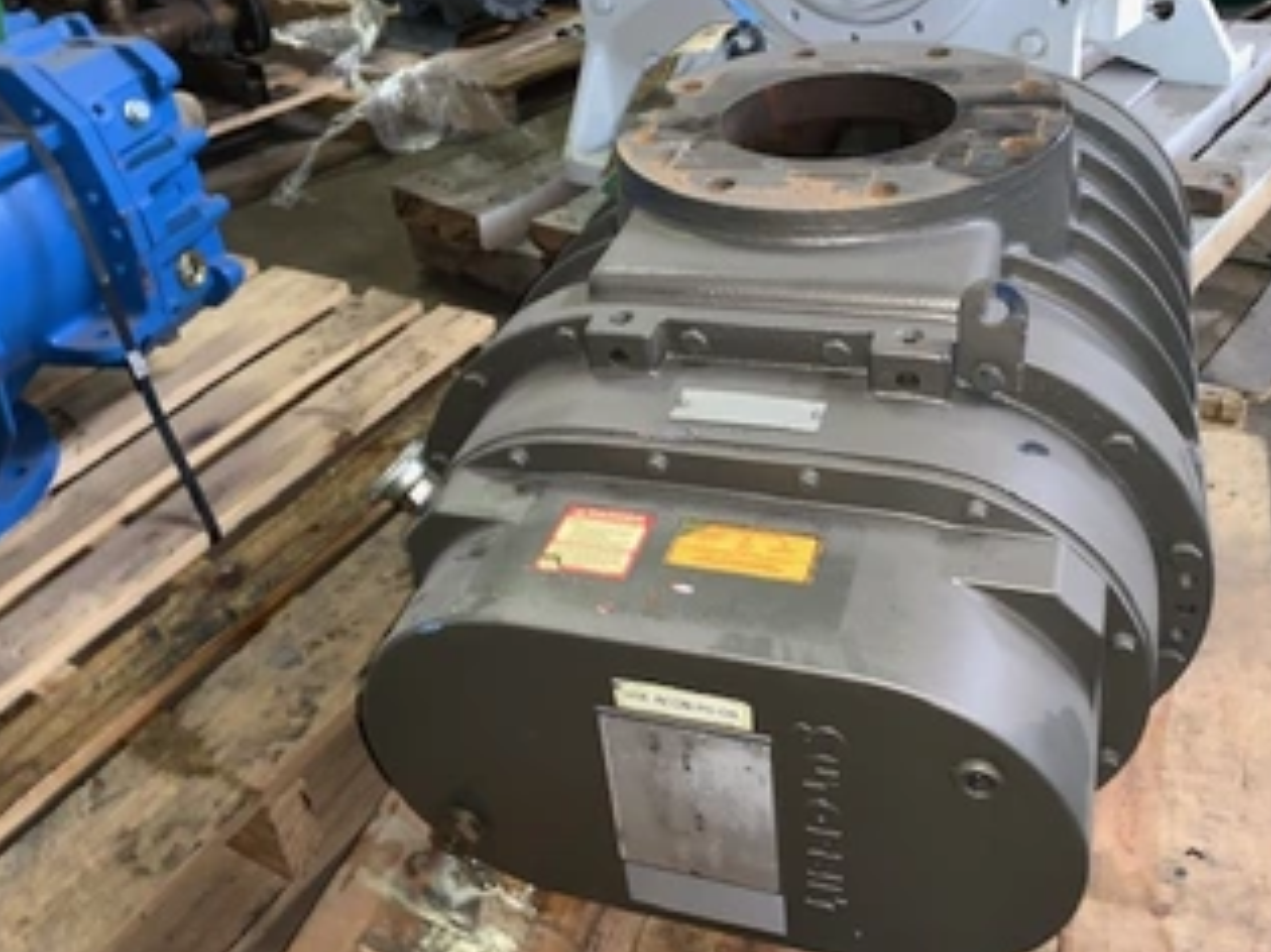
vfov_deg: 42.8
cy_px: 395
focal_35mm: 33
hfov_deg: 55.4
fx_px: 1211
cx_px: 658
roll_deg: +6.8
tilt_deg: -30.3
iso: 100
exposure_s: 1/9
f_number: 1.8
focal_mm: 4.25
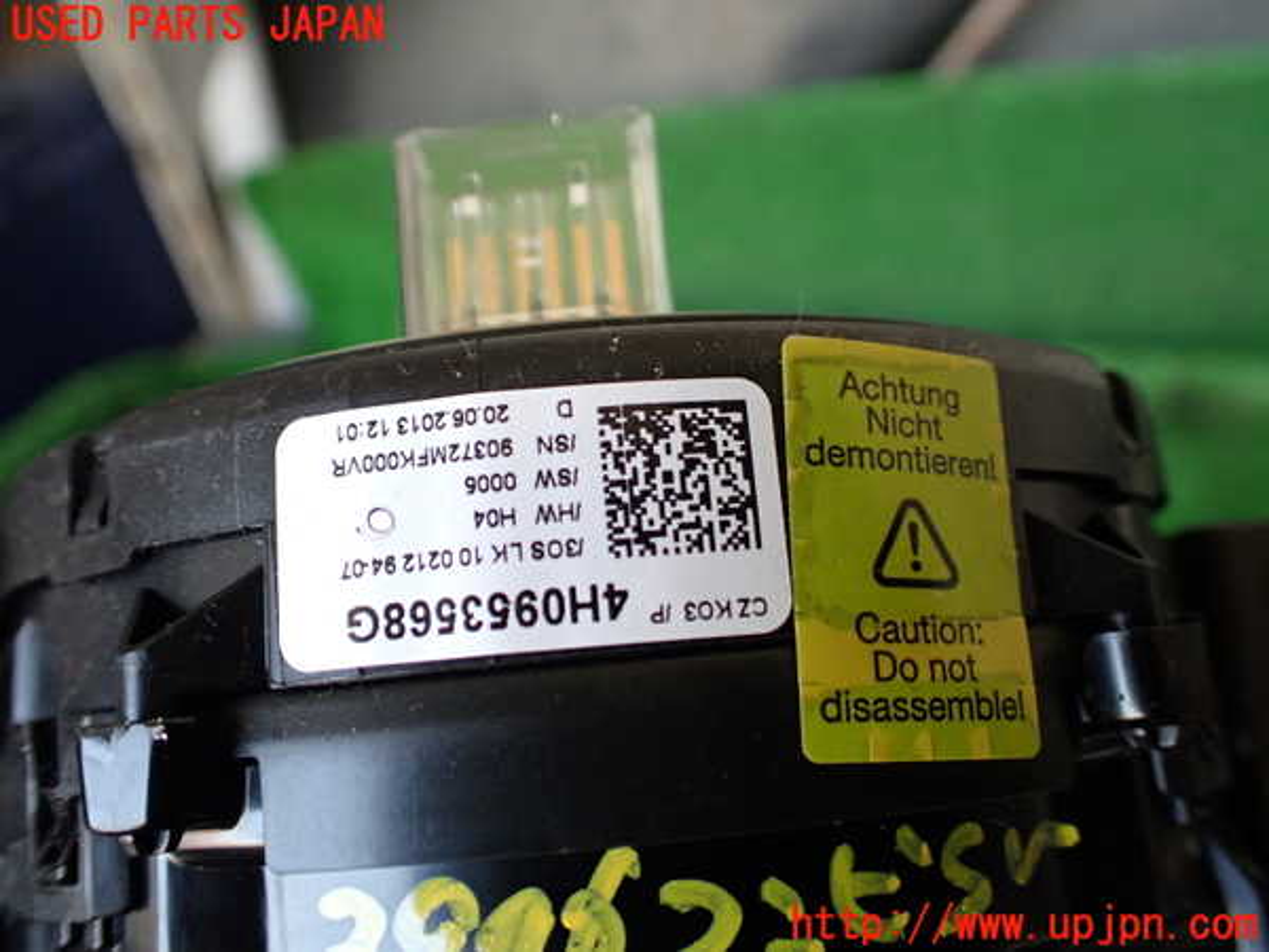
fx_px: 1100
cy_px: 476
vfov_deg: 46.8
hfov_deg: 60.0
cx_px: 634
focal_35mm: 30
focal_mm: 5.4
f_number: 2.3
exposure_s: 1/125
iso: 250
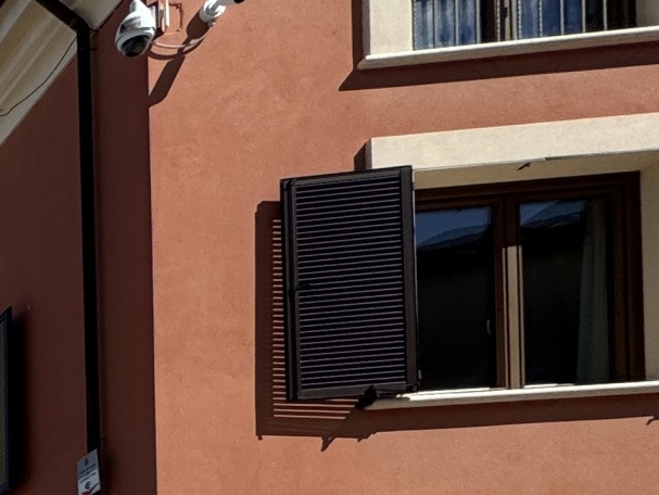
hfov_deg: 20.0
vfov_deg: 20.0
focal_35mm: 59
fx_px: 1124
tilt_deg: -0.3
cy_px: 817
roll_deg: +1.0
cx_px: -610
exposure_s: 1/2494
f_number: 2.2
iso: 50
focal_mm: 2.22
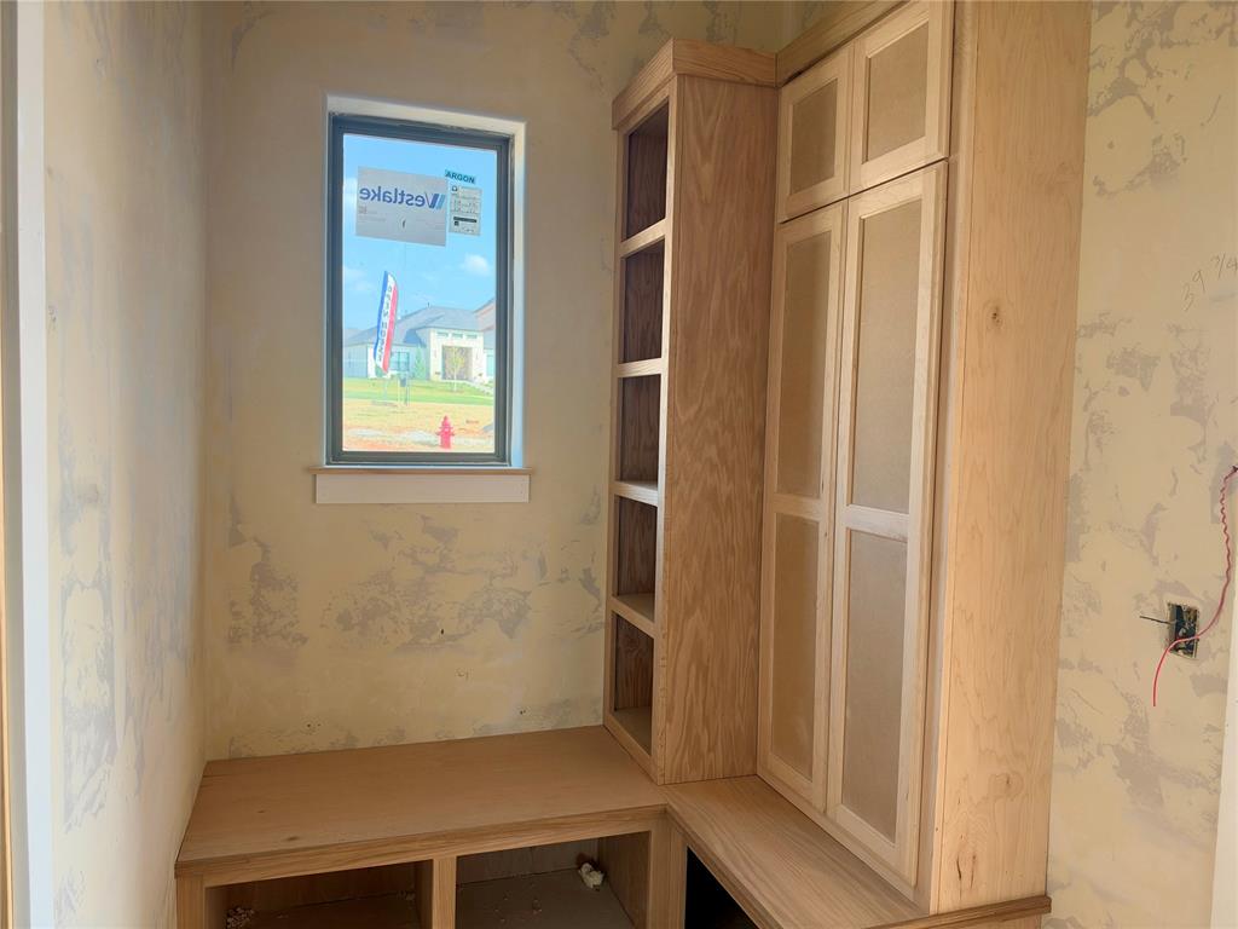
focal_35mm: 24
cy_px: 464
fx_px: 858
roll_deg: -1.0
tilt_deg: -4.0
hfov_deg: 71.6
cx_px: 619
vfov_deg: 56.8
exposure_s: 1/188
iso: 100
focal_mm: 6.93
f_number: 1.8
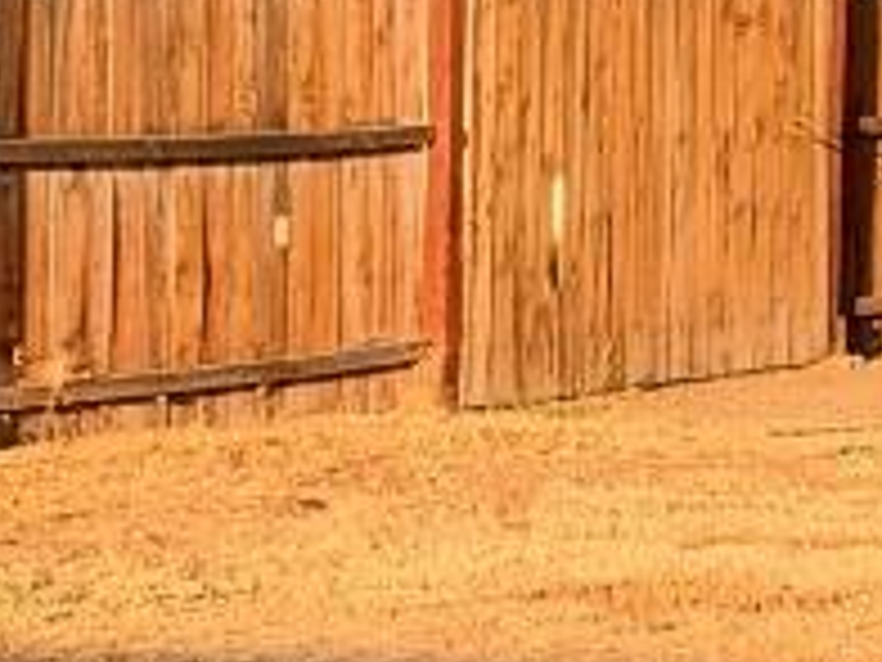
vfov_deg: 8.0
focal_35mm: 184
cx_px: 2988
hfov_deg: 8.3
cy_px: 56
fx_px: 4688
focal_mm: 6.93
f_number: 1.8
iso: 64
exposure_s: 1/2208
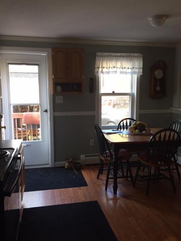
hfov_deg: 45.4
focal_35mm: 31
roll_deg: +0.0
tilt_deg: -7.8
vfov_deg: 58.4
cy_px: 121
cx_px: 89
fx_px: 216
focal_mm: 4.15
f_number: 2.2
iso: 80
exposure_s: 1/30
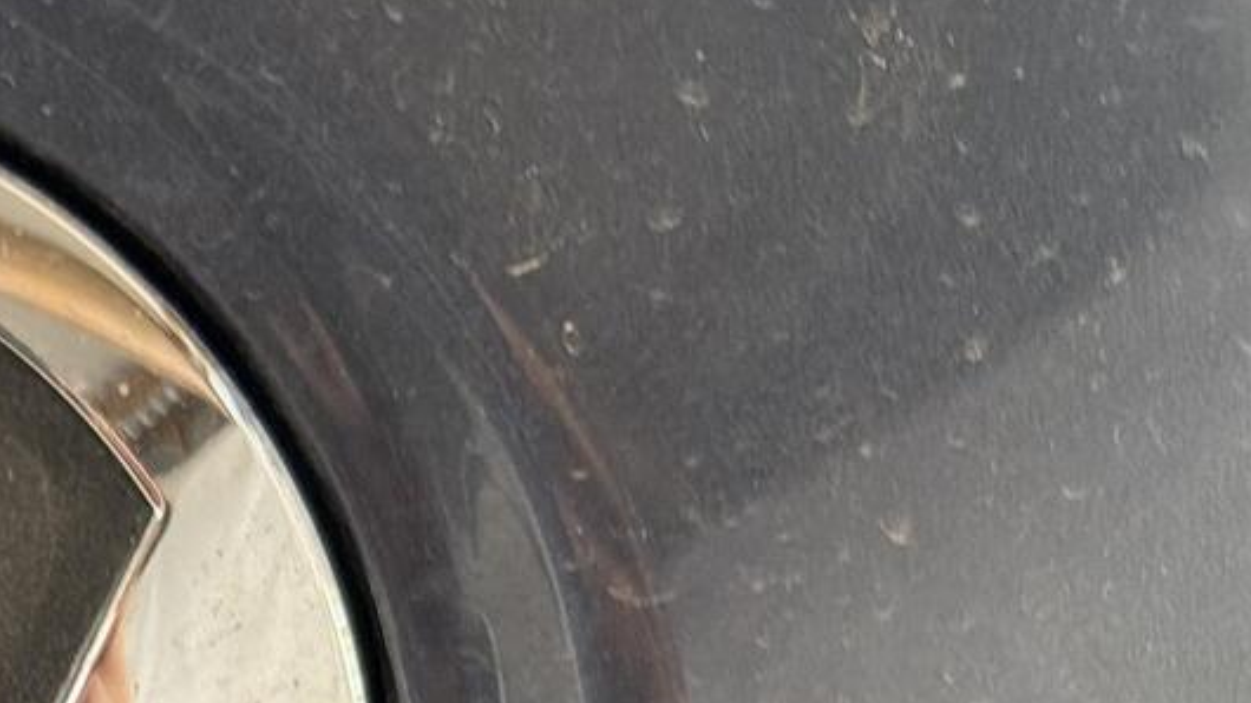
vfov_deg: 15.4
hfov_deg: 25.4
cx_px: -404
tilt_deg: -23.0
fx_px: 2355
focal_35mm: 71
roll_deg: -2.0
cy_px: 1132
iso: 320
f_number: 1.78
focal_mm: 6.76
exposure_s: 1/50
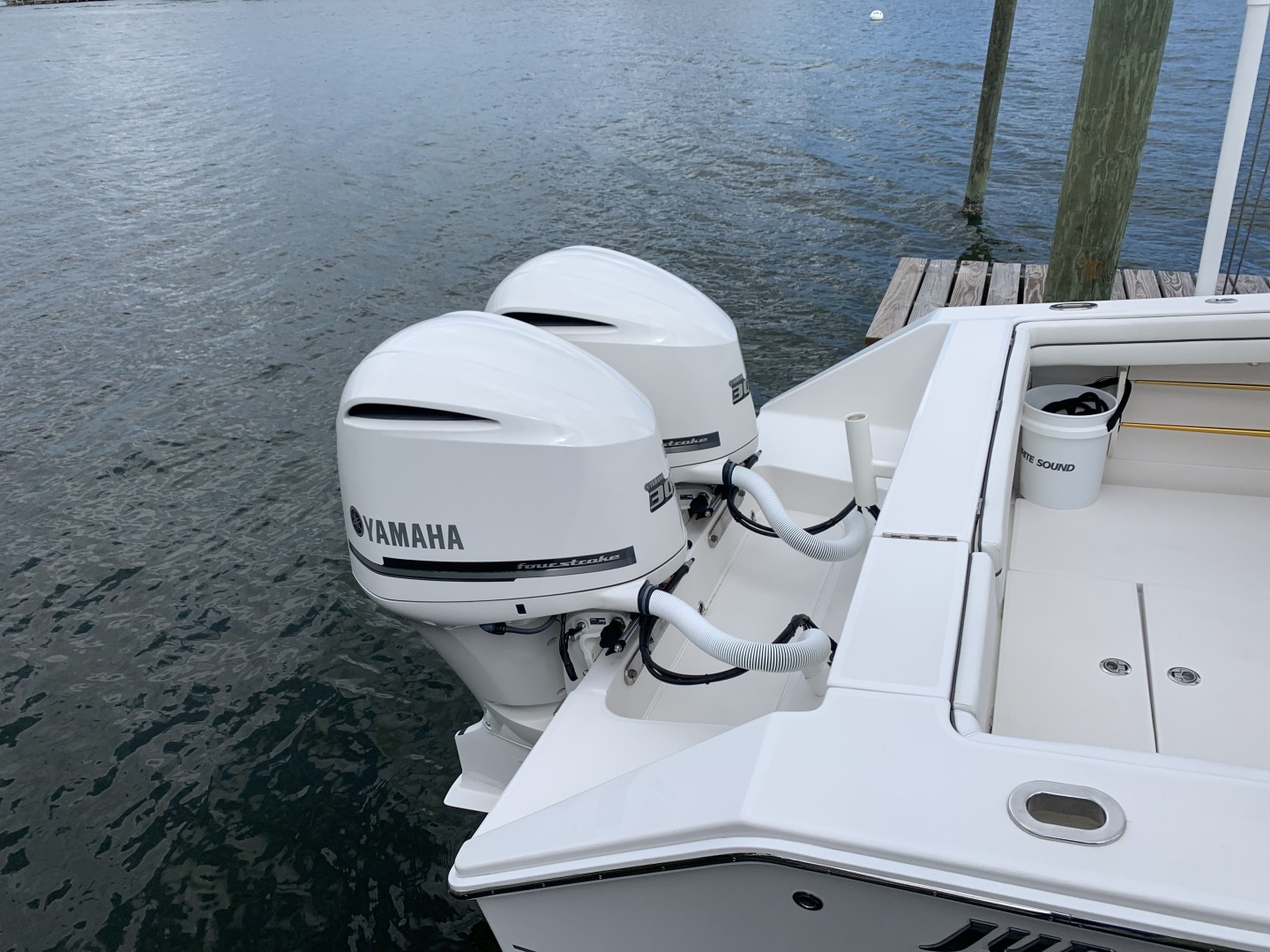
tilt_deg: -25.7
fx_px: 954
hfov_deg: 67.3
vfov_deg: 53.1
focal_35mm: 26
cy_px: 476
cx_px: 635
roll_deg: +4.8
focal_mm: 4.25
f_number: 1.8
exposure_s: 1/2833
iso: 25
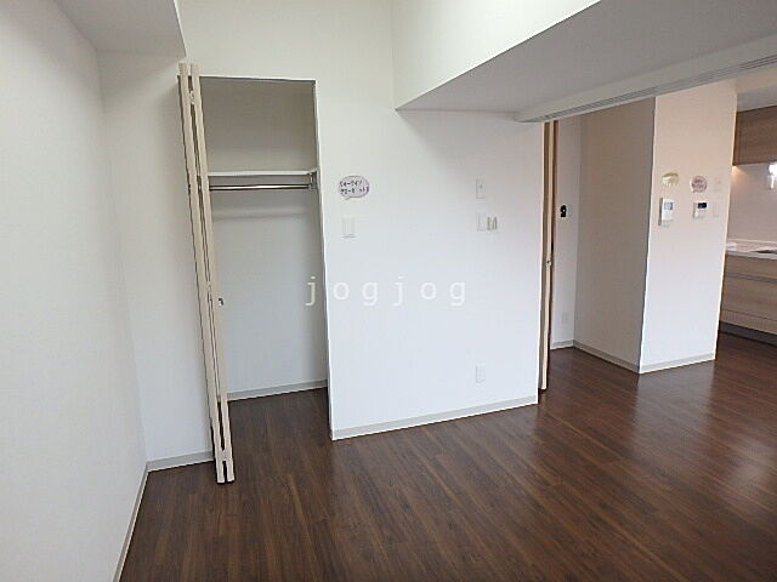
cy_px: 291
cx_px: 388
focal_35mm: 21
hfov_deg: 79.0
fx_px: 471
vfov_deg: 63.4
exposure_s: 1/40
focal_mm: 3.7
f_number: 3.5
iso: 200
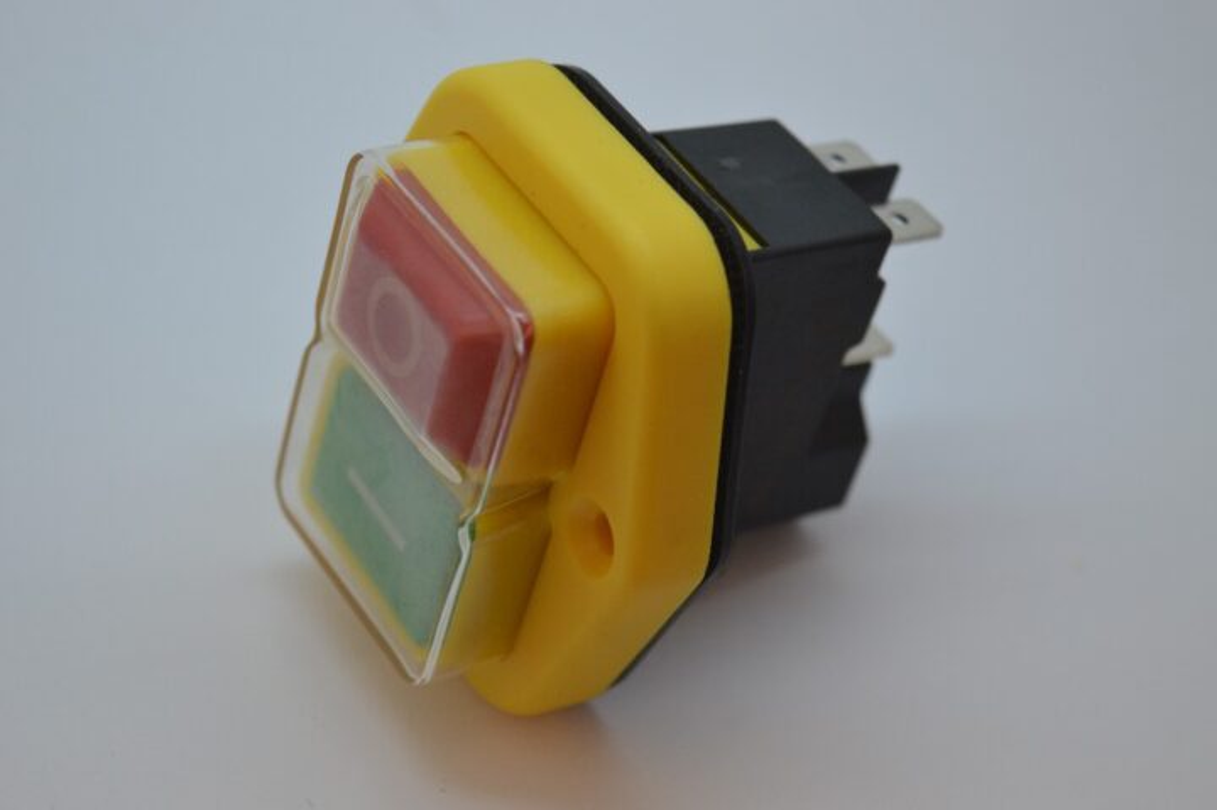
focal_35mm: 82
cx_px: 608
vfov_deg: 16.5
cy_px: 405
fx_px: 2787
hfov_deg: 24.6
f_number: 5.6
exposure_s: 1/125
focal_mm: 55
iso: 360
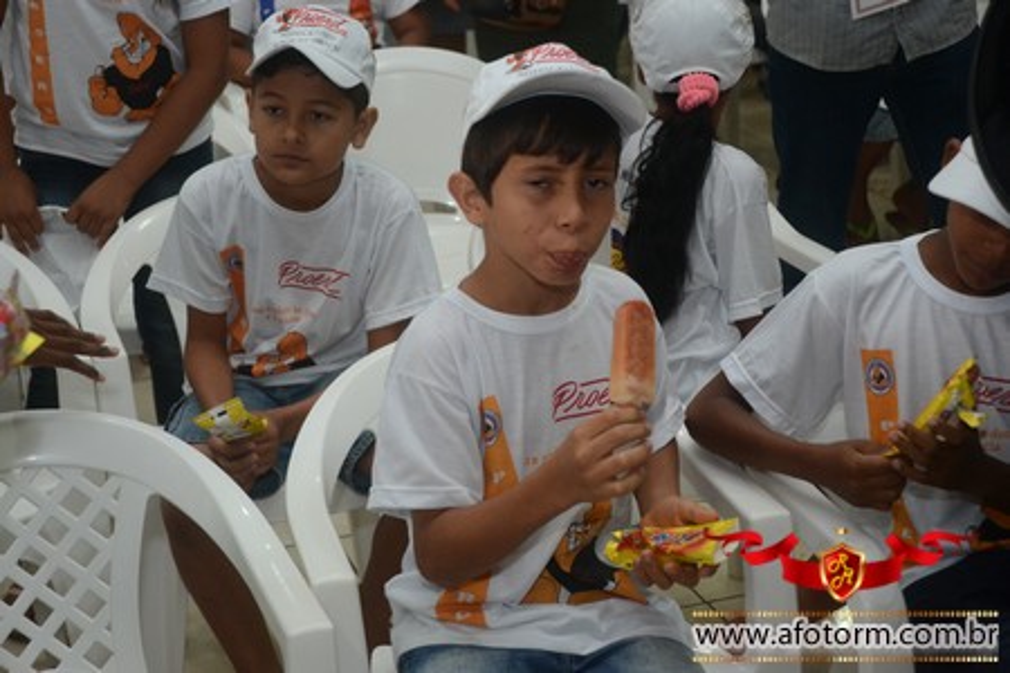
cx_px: 505
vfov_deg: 18.9
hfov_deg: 28.1
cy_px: 336
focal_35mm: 72
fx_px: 2020
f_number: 4.8
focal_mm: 48
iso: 1600
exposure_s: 1/125
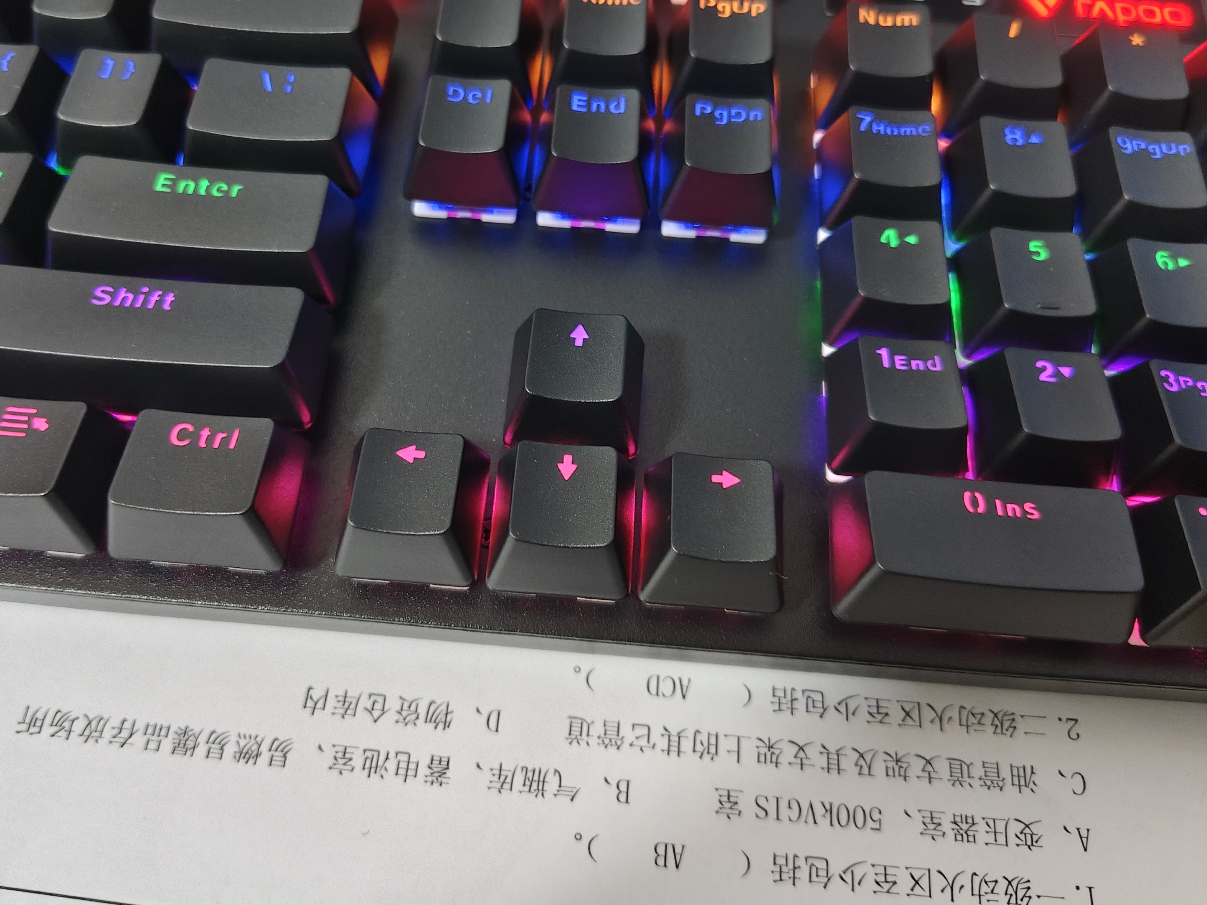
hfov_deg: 63.3
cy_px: 360
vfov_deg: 49.4
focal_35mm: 28
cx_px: 551
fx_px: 976
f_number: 1.88
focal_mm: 5.56
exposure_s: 1/50
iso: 1220
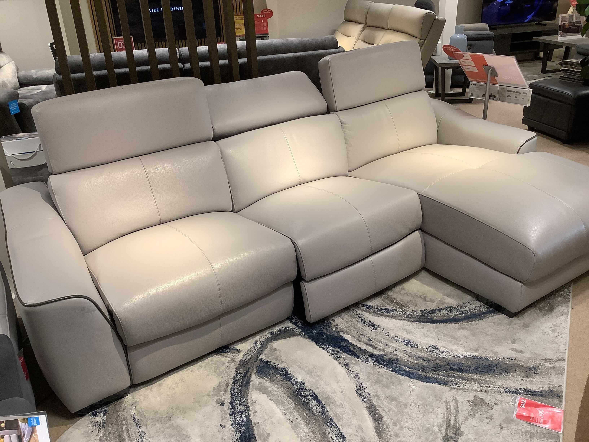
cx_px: 294
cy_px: 221
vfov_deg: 45.4
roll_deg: +2.4
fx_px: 527
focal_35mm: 31
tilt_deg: -27.7
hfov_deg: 58.4
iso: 80
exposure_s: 1/50
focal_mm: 3.3
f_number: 2.4
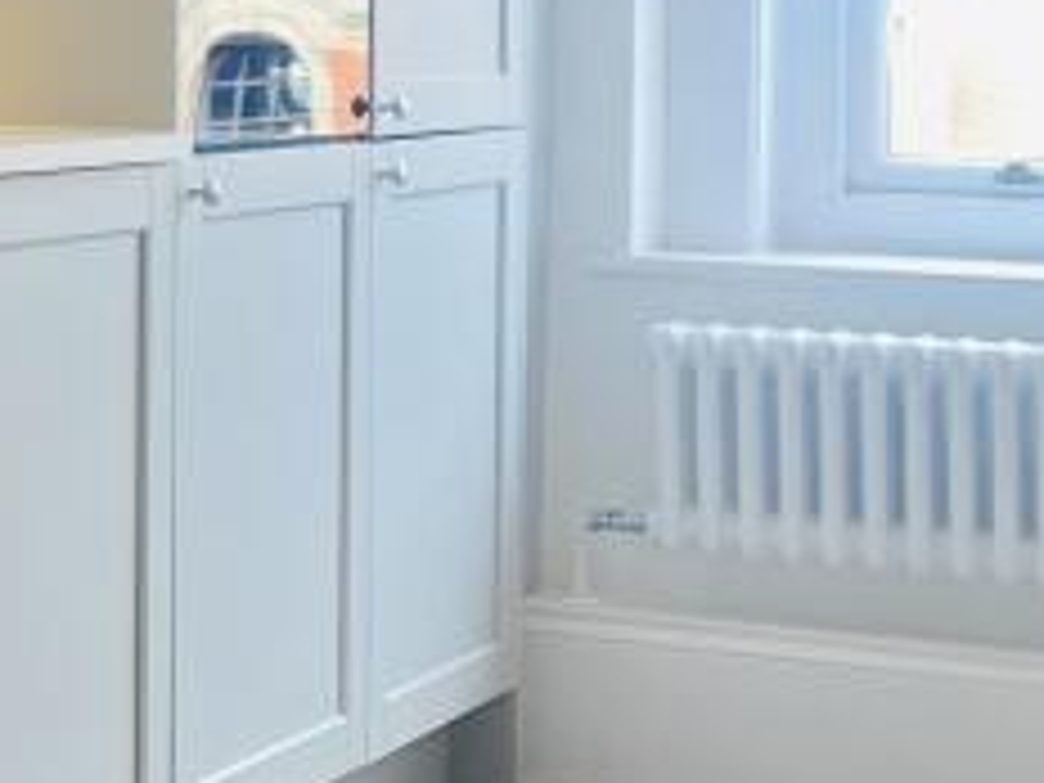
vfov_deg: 12.8
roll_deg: -0.8
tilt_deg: -0.9
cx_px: -1058
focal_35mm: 115
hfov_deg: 14.3
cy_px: 81
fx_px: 3468
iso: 50
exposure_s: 1/100
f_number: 1.8
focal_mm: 4.25
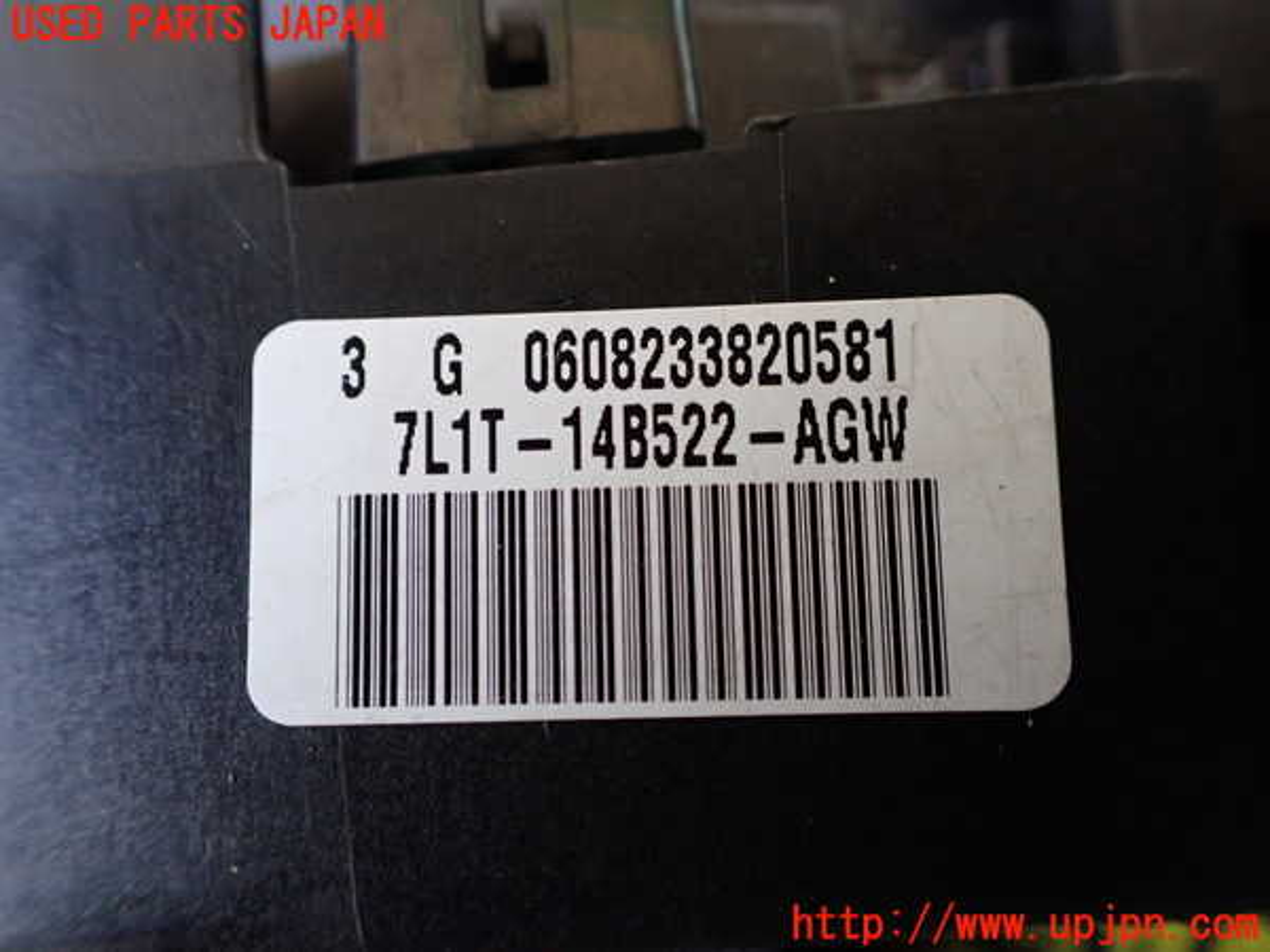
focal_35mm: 30
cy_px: 476
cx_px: 635
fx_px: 1101
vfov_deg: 46.8
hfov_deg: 60.0
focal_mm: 5.4
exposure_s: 1/125
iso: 640
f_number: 2.3
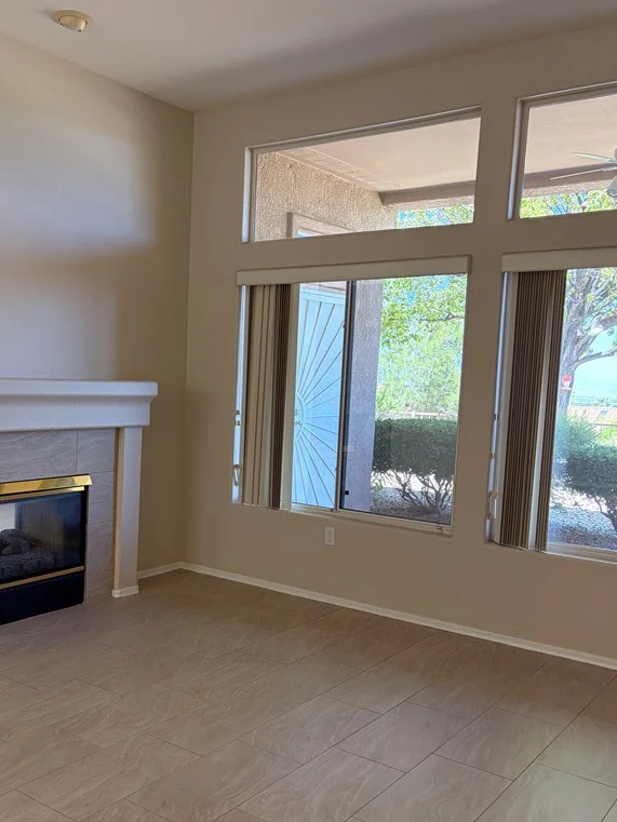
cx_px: 210
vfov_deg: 52.5
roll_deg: -1.4
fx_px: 832
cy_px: 466
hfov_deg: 40.2
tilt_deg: -6.1
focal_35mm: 35
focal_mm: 5.96
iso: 100
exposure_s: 1/60
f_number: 1.6
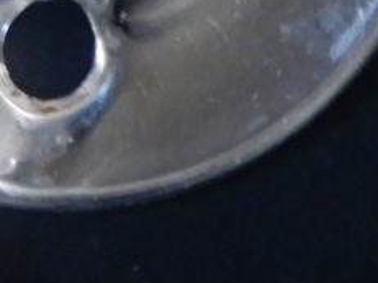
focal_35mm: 166
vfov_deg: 7.6
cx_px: 471
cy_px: -635
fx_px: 1812
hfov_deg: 11.6
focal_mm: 4.3
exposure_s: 1/10
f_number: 3.4
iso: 400
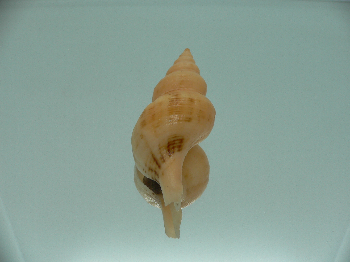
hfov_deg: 52.6
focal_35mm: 35
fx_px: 354
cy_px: 131
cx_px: 175
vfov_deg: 40.7
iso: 80
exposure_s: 1/60
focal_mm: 4.6
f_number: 2.8
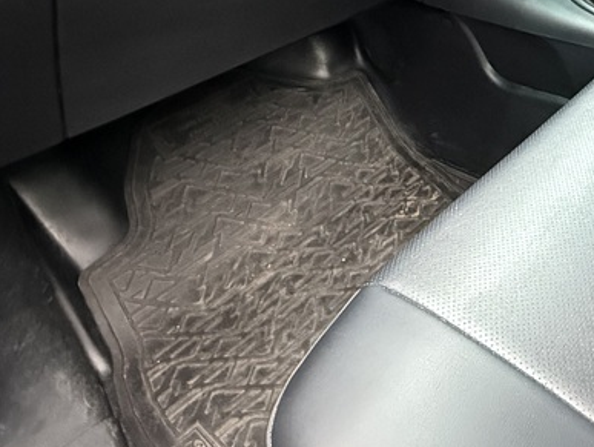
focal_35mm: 37
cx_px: 611
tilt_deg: -20.4
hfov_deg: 42.3
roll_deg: +1.1
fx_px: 635
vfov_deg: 33.1
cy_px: -63
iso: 1250
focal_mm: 2.22
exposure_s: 1/33
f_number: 2.2
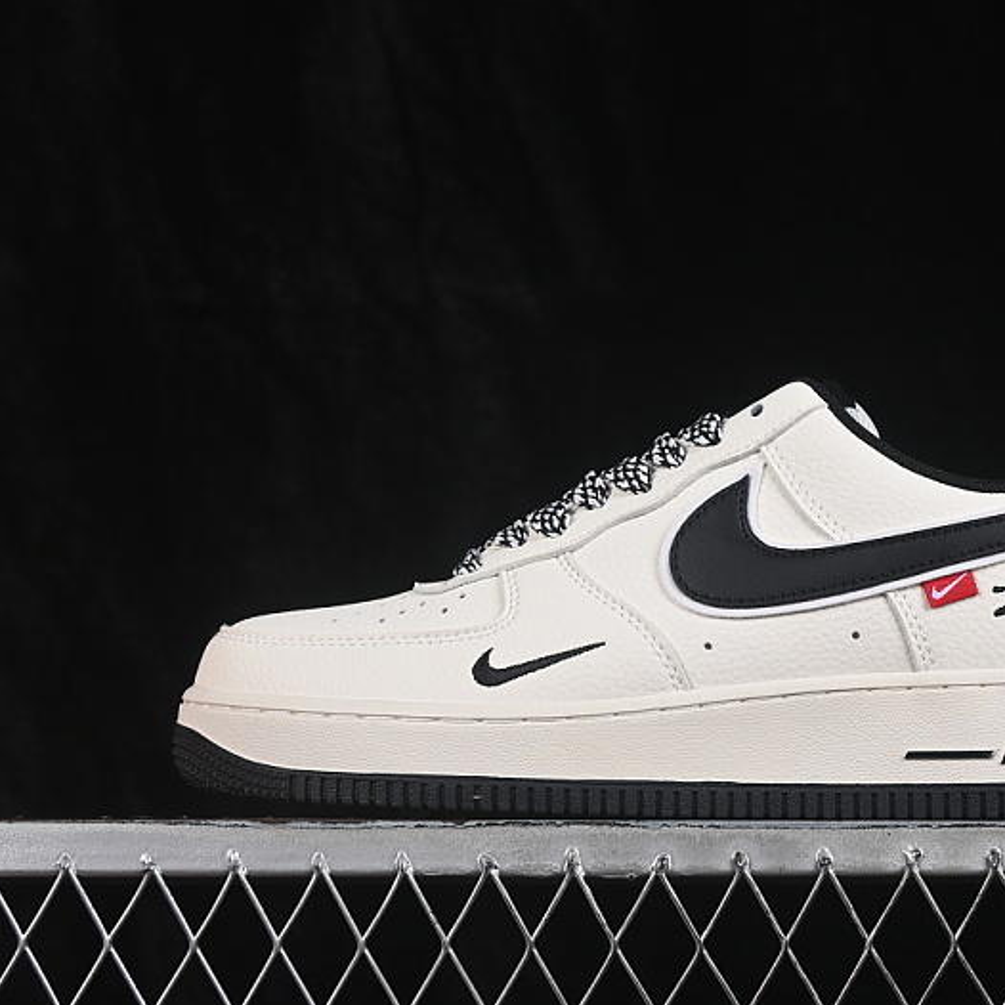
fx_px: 3186
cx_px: 703
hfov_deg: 17.9
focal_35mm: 97
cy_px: 502
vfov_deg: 17.9
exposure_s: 1/80
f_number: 8
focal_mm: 50
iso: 160
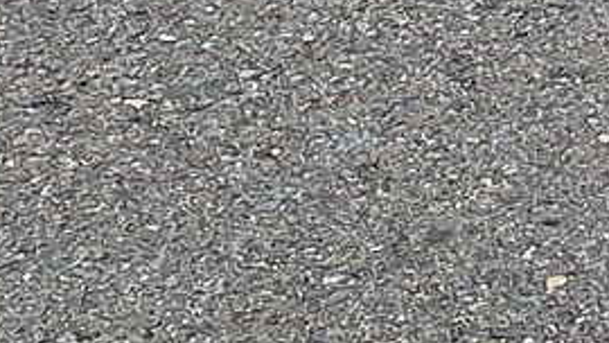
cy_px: -1142
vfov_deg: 5.5
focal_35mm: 187
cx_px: 1268
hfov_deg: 10.5
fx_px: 3020
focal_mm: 5.54
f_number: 1.8
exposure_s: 1/740
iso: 40
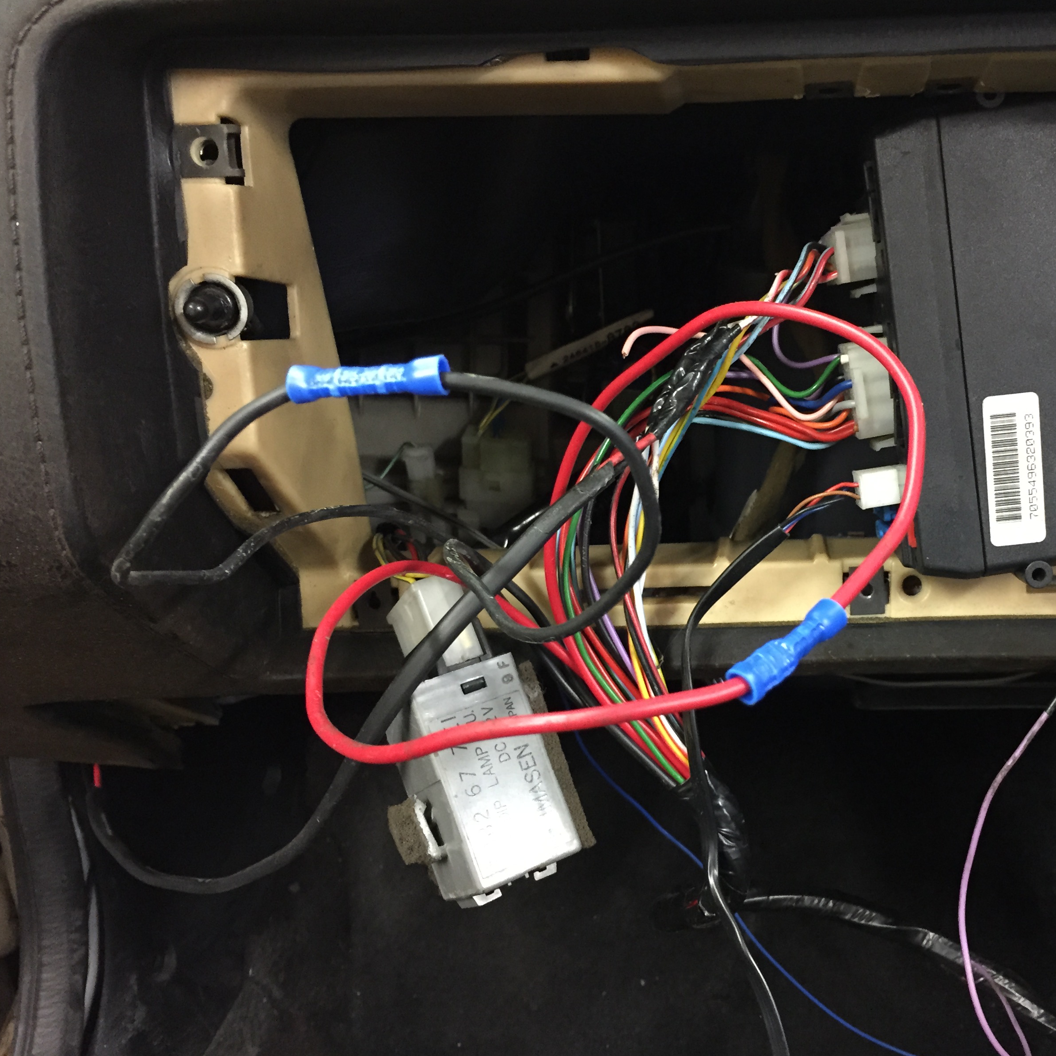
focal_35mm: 35
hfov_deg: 46.4
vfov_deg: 47.2
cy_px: 532
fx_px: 1208
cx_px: 708
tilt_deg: -24.6
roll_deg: +1.3
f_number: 2.2
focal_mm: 4.15
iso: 250
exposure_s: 1/15
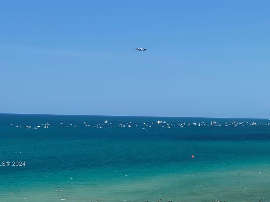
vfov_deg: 16.6
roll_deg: -1.5
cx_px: 163
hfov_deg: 22.2
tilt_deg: -3.8
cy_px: 164
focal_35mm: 88
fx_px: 686
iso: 20
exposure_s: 1/2817
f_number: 2
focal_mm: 6
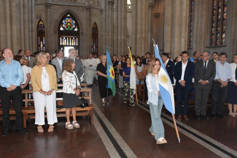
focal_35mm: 33
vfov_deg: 40.0
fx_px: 217
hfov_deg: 57.2
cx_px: 118
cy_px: 79
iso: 1600
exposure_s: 1/60
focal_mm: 22
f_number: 5.6
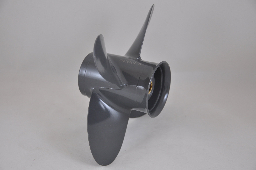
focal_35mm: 75
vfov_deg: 18.1
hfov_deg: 27.0
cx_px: 128
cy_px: 85
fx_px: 533
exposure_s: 1/30
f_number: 5.6
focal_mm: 50
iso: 320
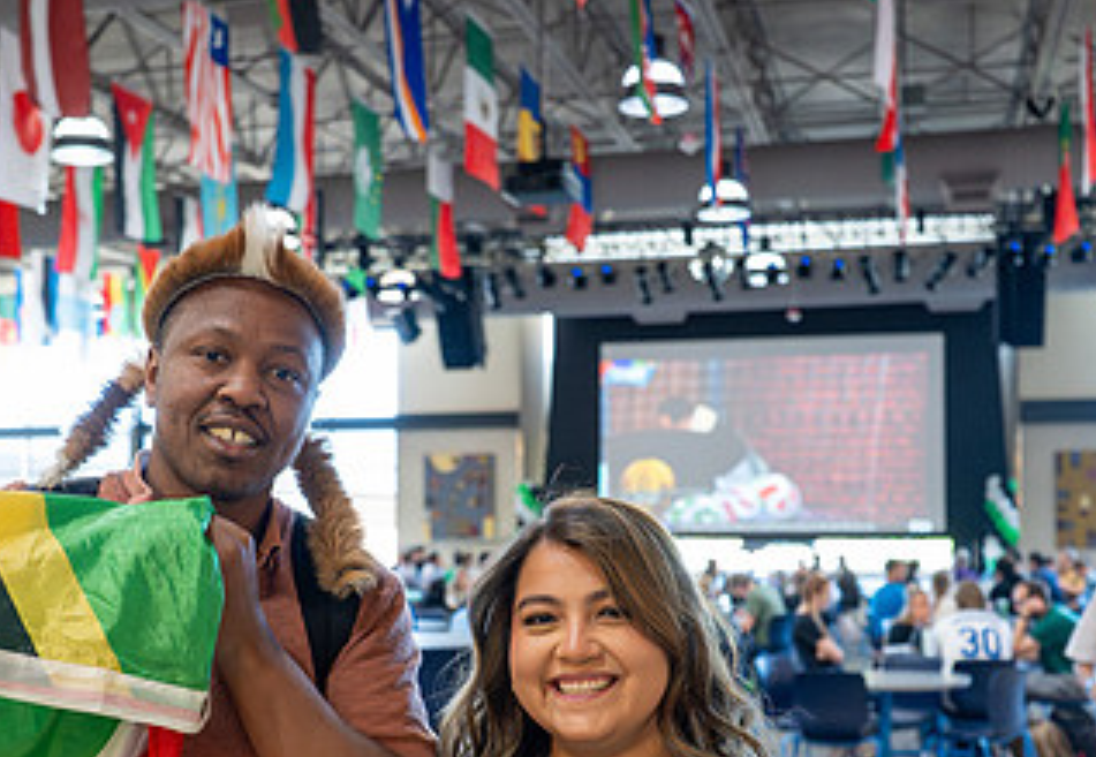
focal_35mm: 48
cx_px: 423
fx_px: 1478
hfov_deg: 40.5
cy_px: 526
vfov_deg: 28.5
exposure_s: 1/200
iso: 2500
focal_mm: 24
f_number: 2.8
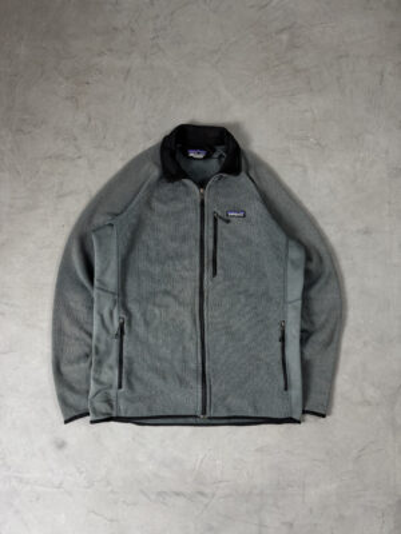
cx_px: 200
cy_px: 267
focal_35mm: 24
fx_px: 371
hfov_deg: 56.8
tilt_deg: -83.5
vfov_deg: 71.6
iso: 160
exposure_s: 1/60
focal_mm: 6.76
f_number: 1.78
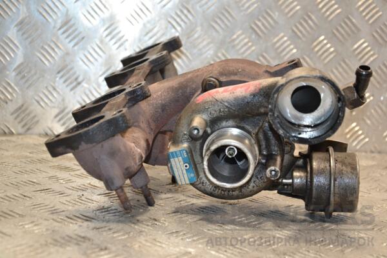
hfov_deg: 28.1
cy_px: 129
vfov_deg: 18.9
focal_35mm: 72
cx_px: 194
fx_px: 774
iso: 800
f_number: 4.8
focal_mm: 48
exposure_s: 1/125
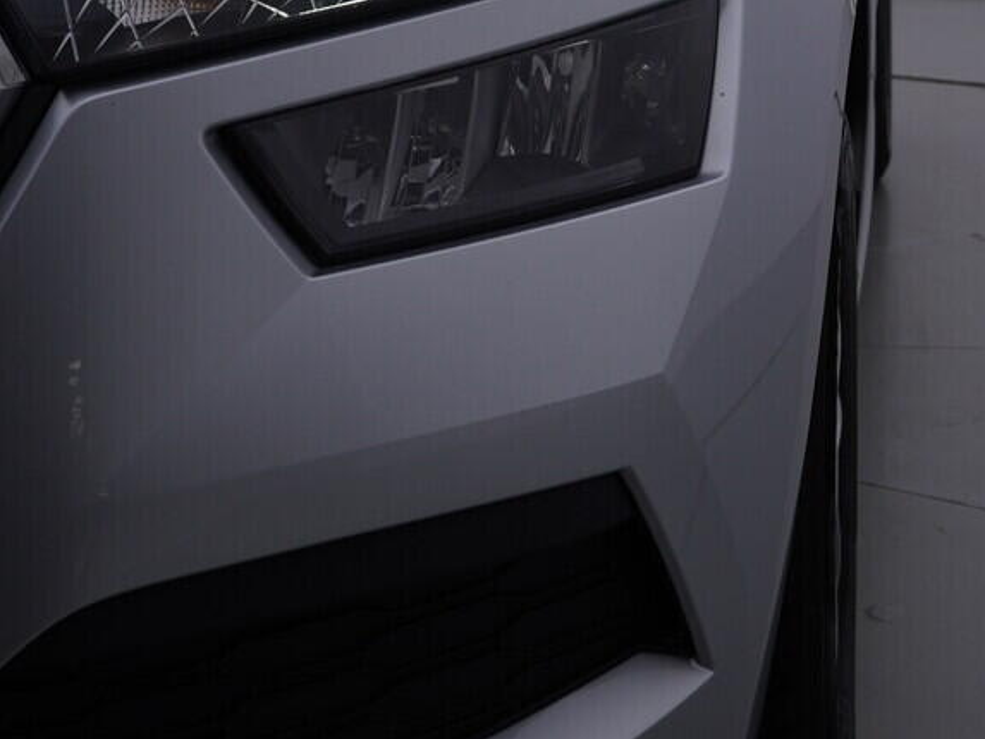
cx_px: 741
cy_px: 122
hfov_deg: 22.3
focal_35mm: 87
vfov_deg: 16.8
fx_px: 2476
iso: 125
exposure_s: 1/160
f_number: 5.6
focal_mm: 24
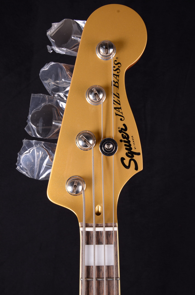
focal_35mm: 42
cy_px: 148
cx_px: 98
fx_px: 343
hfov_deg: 31.8
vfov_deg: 46.5
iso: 200
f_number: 13
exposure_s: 1/200
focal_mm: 28
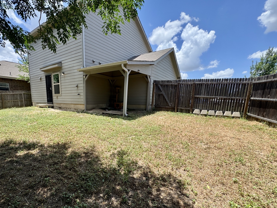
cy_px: 126
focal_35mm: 17
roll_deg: -1.1
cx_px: 114
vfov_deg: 73.8
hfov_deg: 90.1
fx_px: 136
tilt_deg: -12.1
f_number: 2.2
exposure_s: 1/812
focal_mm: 2.22
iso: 40
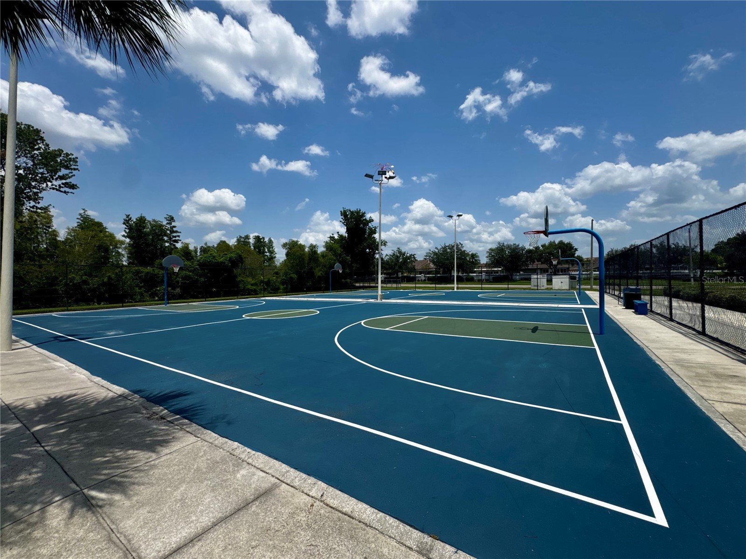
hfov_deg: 102.1
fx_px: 302
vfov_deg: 85.7
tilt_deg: -1.5
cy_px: 280
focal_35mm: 14
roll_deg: +0.2
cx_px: 373
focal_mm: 2.22
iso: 50
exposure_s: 1/2985
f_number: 2.2
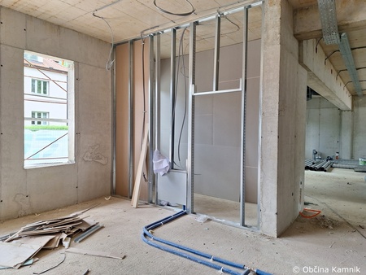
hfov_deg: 73.9
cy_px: 138
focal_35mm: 23
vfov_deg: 58.9
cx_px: 183
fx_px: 243
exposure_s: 1/129
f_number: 1.8
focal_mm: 5.54
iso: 40
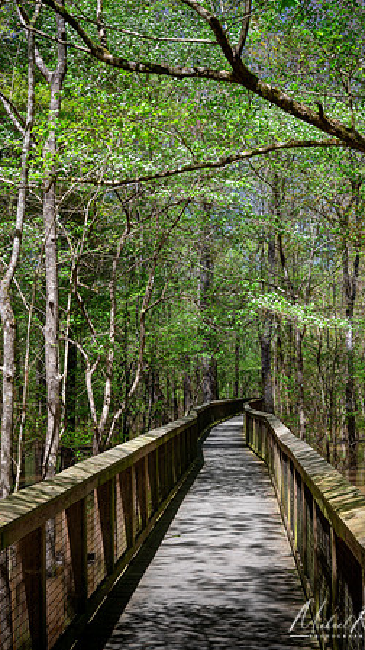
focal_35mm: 60
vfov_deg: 34.9
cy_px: 325
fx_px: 1032
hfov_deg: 20.1
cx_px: 184
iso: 100
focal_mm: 38
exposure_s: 1/80
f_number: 11
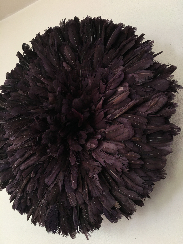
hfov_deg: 48.2
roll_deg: -2.7
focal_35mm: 29
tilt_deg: +18.9
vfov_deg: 61.7
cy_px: 122
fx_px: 204
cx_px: 92
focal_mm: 4.15
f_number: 2.2
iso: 40
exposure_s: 1/33
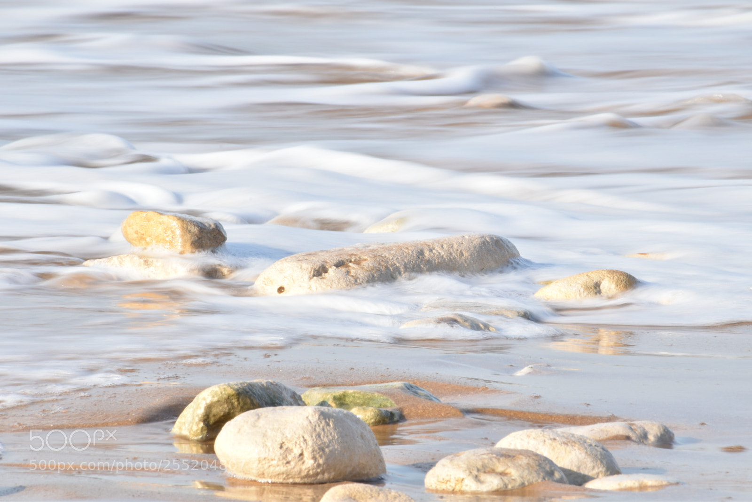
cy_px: 251
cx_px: 376
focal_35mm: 450
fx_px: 9400
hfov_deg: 4.6
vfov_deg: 3.1
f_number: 32
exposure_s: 1/15
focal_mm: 300
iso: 200
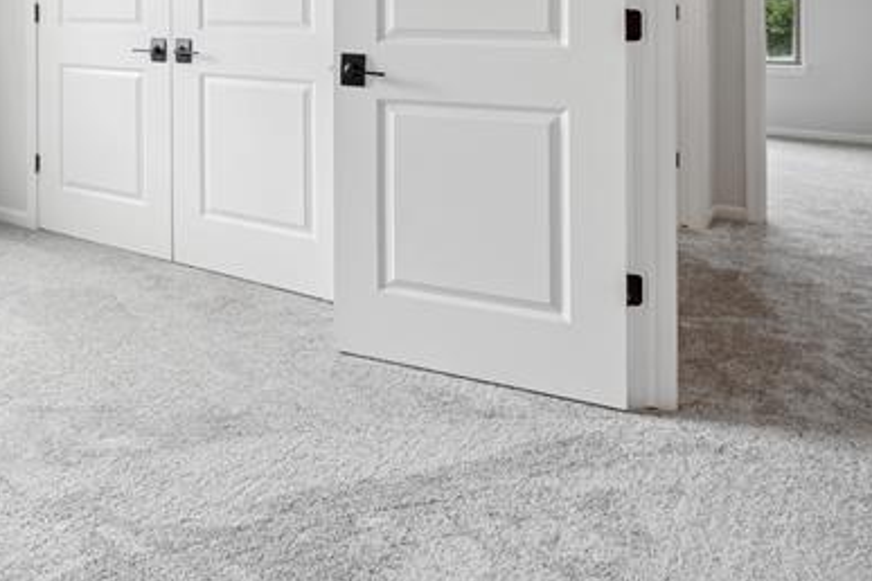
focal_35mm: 37
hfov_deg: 41.6
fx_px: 896
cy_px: 3
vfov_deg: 33.0
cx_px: -81
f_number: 9
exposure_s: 1/4
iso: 100
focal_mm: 14
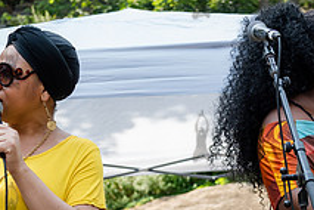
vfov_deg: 11.8
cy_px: 138
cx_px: 188
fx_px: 1012
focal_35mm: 116
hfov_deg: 17.6
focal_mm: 38
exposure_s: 1/640
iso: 500
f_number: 3.5
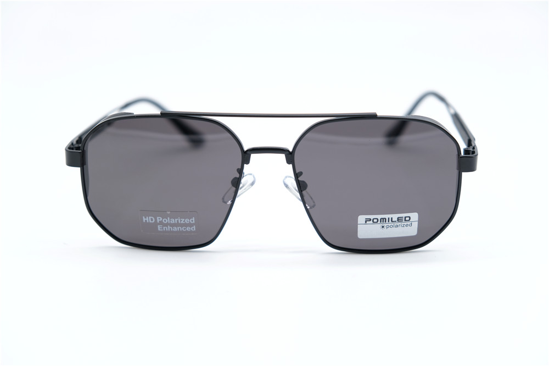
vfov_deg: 22.2
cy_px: 183
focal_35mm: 61
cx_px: 274
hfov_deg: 32.9
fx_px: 930
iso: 160
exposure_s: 1/150
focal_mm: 40.7
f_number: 4
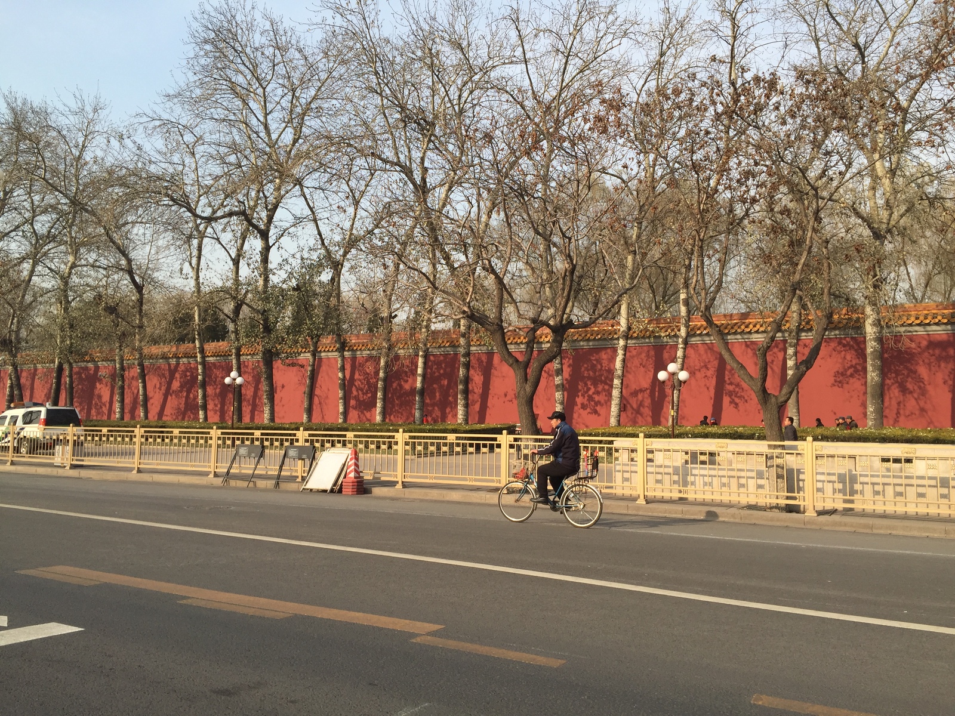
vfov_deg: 48.2
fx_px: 800
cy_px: 358
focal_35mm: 29
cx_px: 478
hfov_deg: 61.7
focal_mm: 4.15
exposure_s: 1/1236
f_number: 2.2
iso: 32
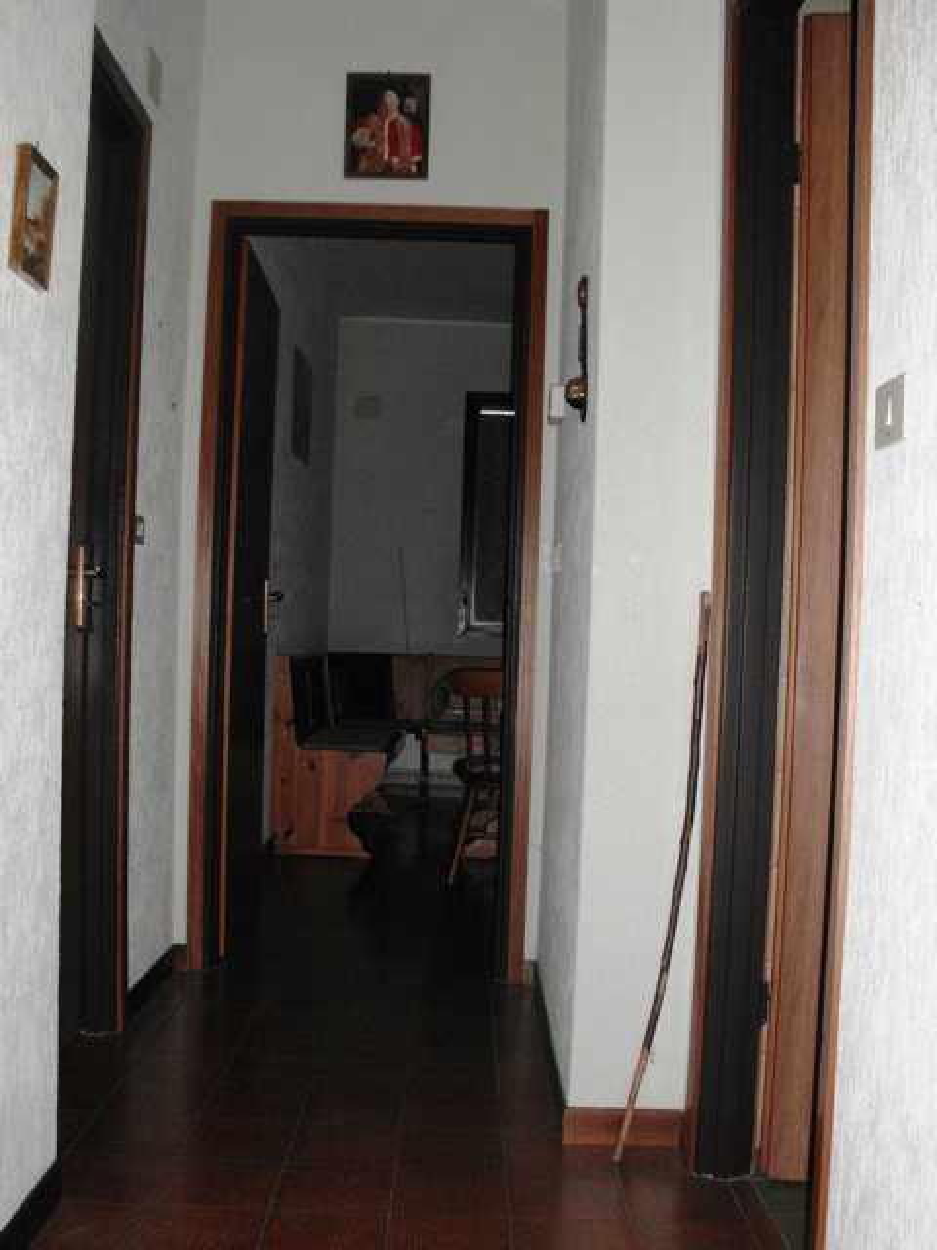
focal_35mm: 36
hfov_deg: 39.7
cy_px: 625
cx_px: 468
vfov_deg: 51.4
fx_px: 1299
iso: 200
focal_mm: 6.3
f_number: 2.9
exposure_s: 1/60
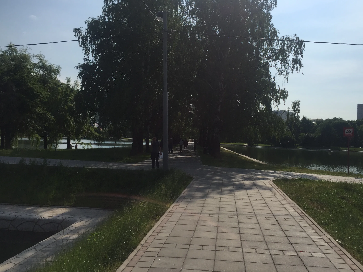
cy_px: 123
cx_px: 198
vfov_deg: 44.1
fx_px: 336
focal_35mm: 32
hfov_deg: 56.7
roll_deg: -3.6
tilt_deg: +0.1
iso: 32
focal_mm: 4.15
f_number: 2.2
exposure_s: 1/4405
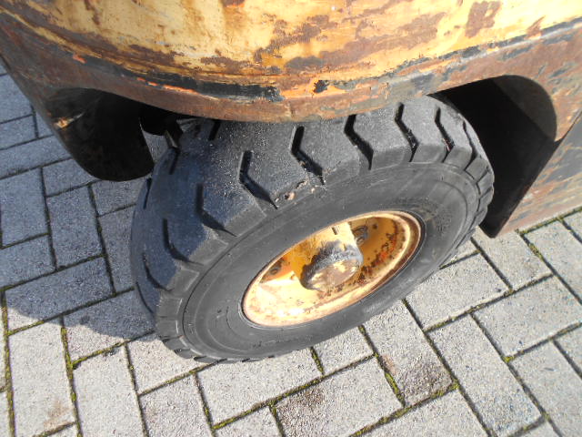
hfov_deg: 67.3
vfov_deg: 53.1
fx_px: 437
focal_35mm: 26
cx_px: 291
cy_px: 218
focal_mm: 4.6
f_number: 3.2
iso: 80
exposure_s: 1/200
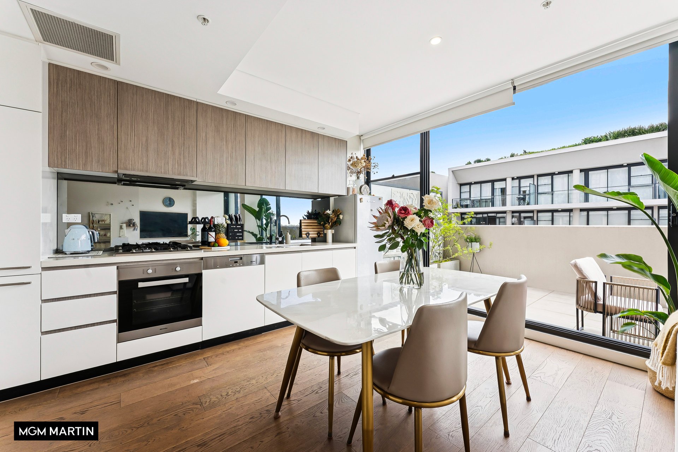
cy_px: 226
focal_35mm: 14
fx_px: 264
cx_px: 339
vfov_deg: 81.2
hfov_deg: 104.3
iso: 250
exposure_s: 1/50
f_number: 11
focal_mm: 14
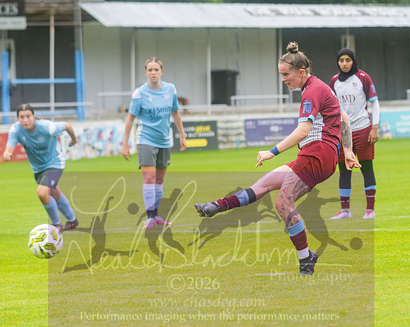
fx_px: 2894
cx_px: 236
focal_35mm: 239
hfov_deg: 8.1
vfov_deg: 6.5
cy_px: 140
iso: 800
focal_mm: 120
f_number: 2.8
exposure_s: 1/1600
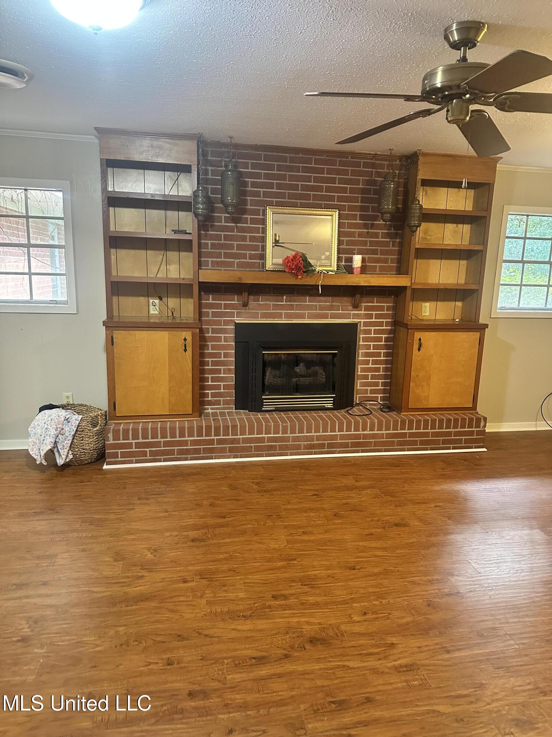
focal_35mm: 24
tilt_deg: -10.2
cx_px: 276
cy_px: 368
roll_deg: -2.1
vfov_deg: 71.6
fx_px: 510
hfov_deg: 56.8
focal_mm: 6.86
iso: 640
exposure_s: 1/60
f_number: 1.78
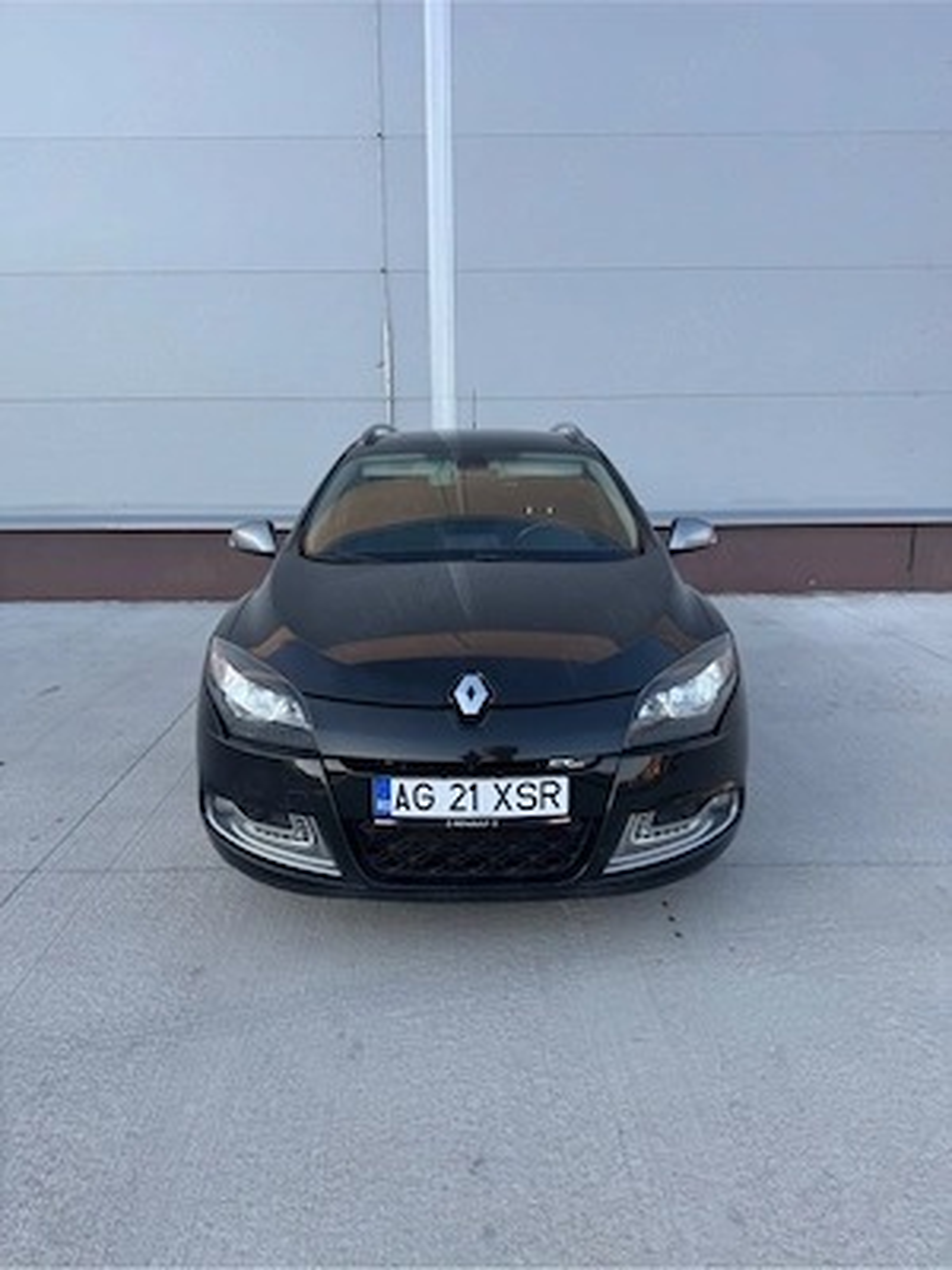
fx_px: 880
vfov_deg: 71.6
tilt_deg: -11.3
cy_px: 635
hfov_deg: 56.8
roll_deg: +0.2
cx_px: 476
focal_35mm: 24
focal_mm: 6.76
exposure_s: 1/269
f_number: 1.78
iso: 64
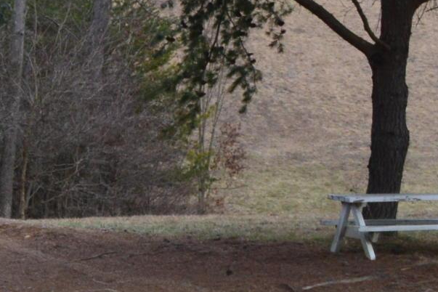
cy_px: 104
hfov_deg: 12.1
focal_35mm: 149
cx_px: -456
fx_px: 1813
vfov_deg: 9.2
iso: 400
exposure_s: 1/100
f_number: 9
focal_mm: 20
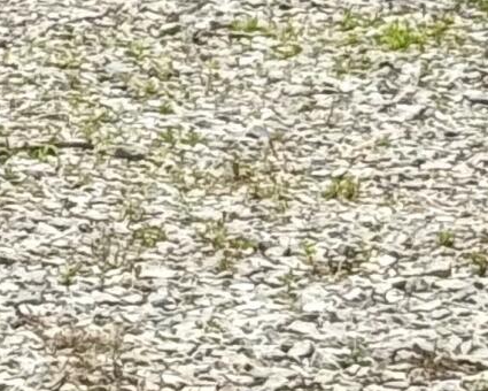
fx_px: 4781
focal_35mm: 331
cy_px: -768
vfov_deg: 4.5
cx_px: -1186
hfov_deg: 5.4
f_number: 1.78
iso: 64
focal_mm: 6.76
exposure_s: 1/2865
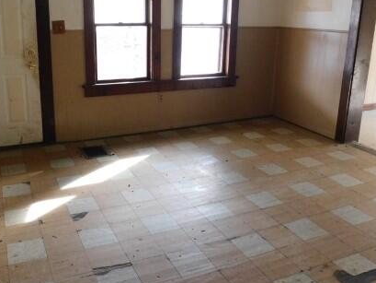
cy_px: 111
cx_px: 148
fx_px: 391
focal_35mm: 36
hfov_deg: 51.0
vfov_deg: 39.5
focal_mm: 4
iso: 400
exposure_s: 1/30
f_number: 3
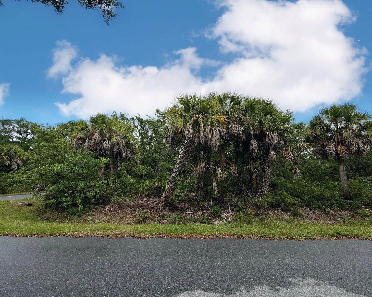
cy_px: 147
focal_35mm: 15
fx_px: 165
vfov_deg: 84.0
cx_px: 181
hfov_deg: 96.8
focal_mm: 2.22
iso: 20
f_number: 2.2
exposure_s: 1/789
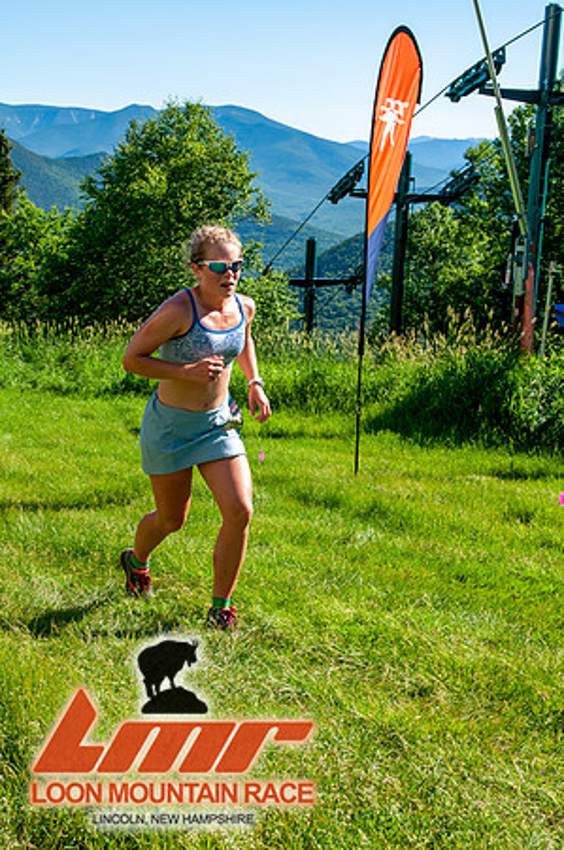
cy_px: 425
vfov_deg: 38.9
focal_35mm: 51
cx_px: 282
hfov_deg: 26.4
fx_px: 1201
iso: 200
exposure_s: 1/400
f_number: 8
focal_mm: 34
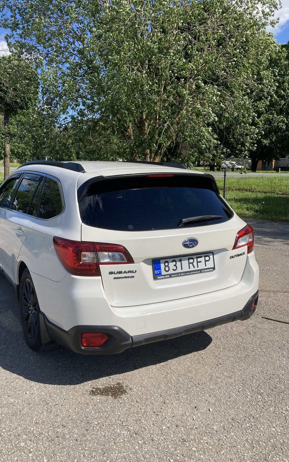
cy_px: 230
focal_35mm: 30
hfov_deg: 41.7
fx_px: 378
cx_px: 121
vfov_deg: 62.9
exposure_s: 1/2208
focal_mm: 3.99
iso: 20
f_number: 1.8
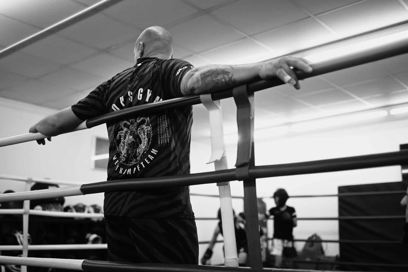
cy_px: 136
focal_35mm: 40
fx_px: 453
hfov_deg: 48.5
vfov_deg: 33.4
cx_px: 204
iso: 16000
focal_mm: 40
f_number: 2
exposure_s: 1/4000
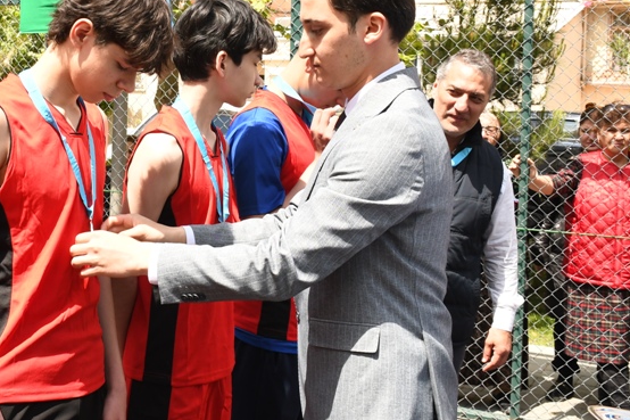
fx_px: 1067
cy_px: 137
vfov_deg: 22.1
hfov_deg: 31.9
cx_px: 109
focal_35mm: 61
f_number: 7.1
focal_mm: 22
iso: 640
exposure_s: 1/800
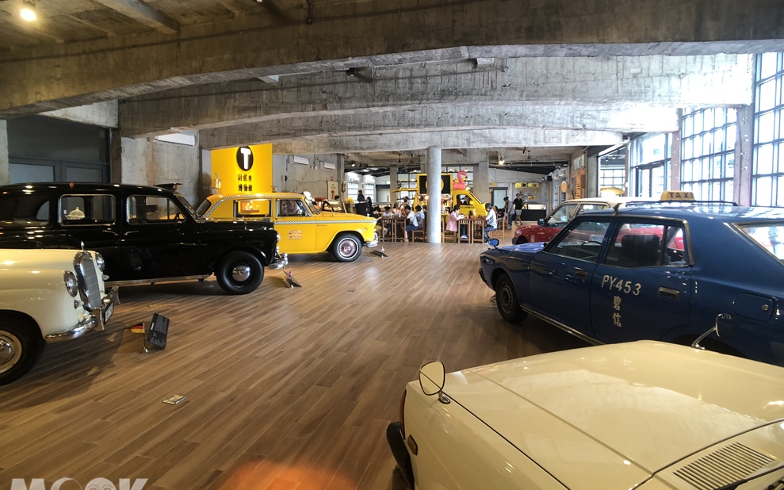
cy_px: 223
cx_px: 396
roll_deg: +0.4
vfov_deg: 41.8
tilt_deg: -3.2
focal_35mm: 30
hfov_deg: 62.9
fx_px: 641
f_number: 1.8
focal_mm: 3.99
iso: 40
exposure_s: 1/15
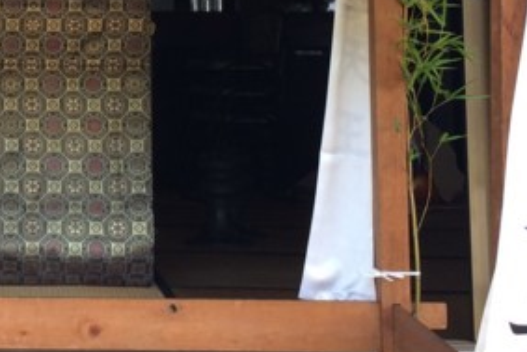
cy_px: -129
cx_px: -19
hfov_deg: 18.2
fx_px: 1596
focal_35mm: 109
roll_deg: -0.5
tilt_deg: +3.1
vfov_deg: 12.1
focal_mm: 4.15
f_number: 2.2
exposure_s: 1/127
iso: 32
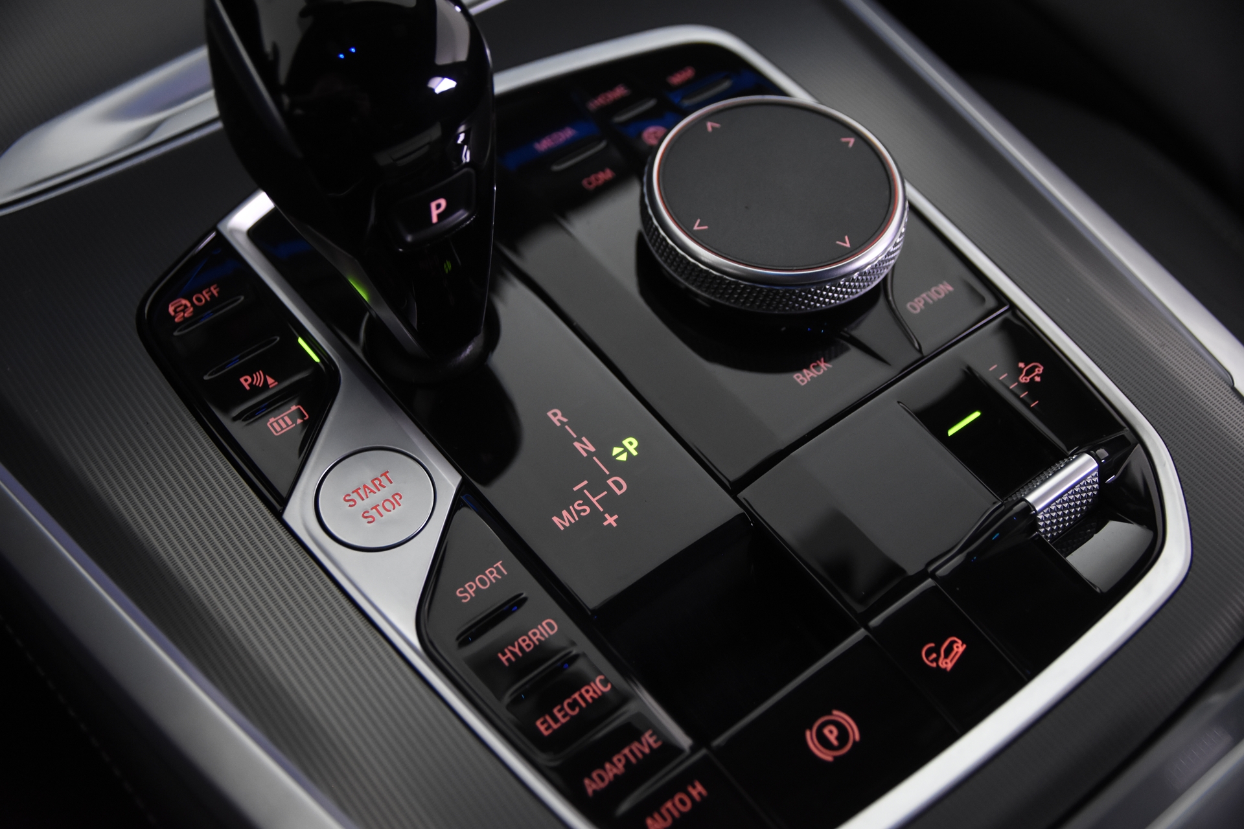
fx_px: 1451
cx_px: 622
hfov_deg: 46.4
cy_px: 414
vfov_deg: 31.9
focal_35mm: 42
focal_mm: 28
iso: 1600
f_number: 3.5
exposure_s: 1/50
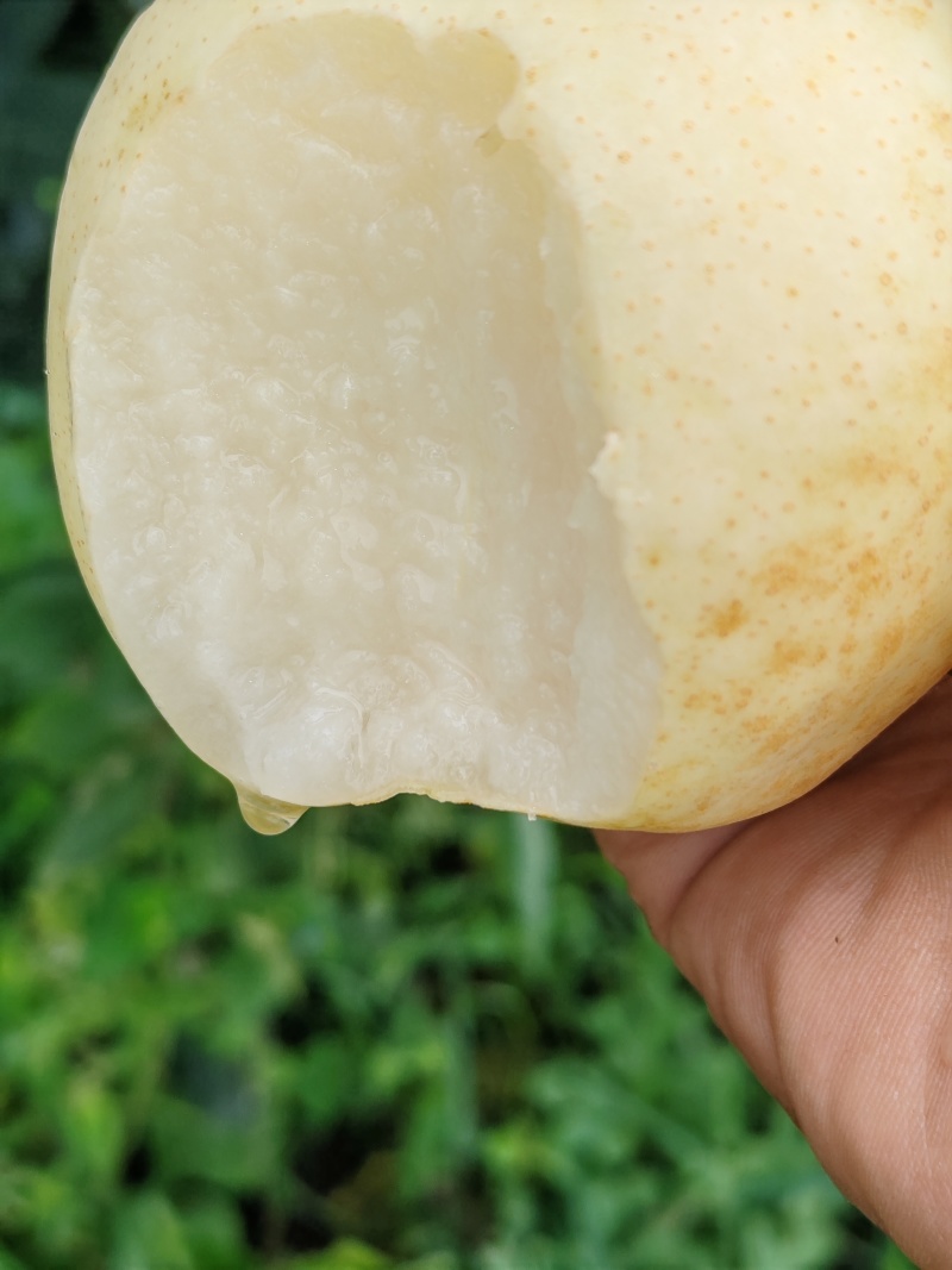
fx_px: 1981
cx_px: 476
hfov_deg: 27.0
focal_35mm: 54
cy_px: 635
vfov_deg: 35.5
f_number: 1.9
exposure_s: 1/300
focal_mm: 6.12
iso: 50
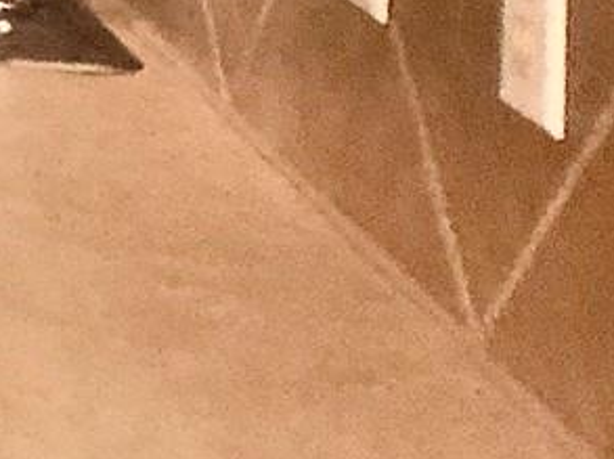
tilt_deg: -0.3
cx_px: -1515
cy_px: -558
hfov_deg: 7.9
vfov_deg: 7.2
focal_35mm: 196
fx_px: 3472
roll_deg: +0.2
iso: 40
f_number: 1.8
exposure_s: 1/20
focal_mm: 4
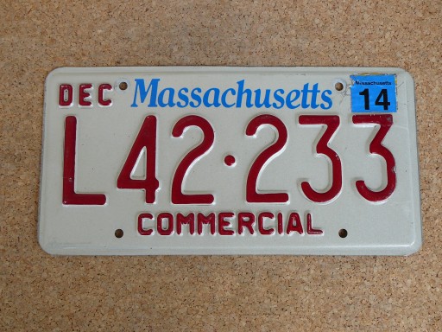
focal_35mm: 43
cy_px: 166
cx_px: 221
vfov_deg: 33.6
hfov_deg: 43.9
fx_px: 549
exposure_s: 1/320
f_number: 3.2
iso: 80
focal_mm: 6.4
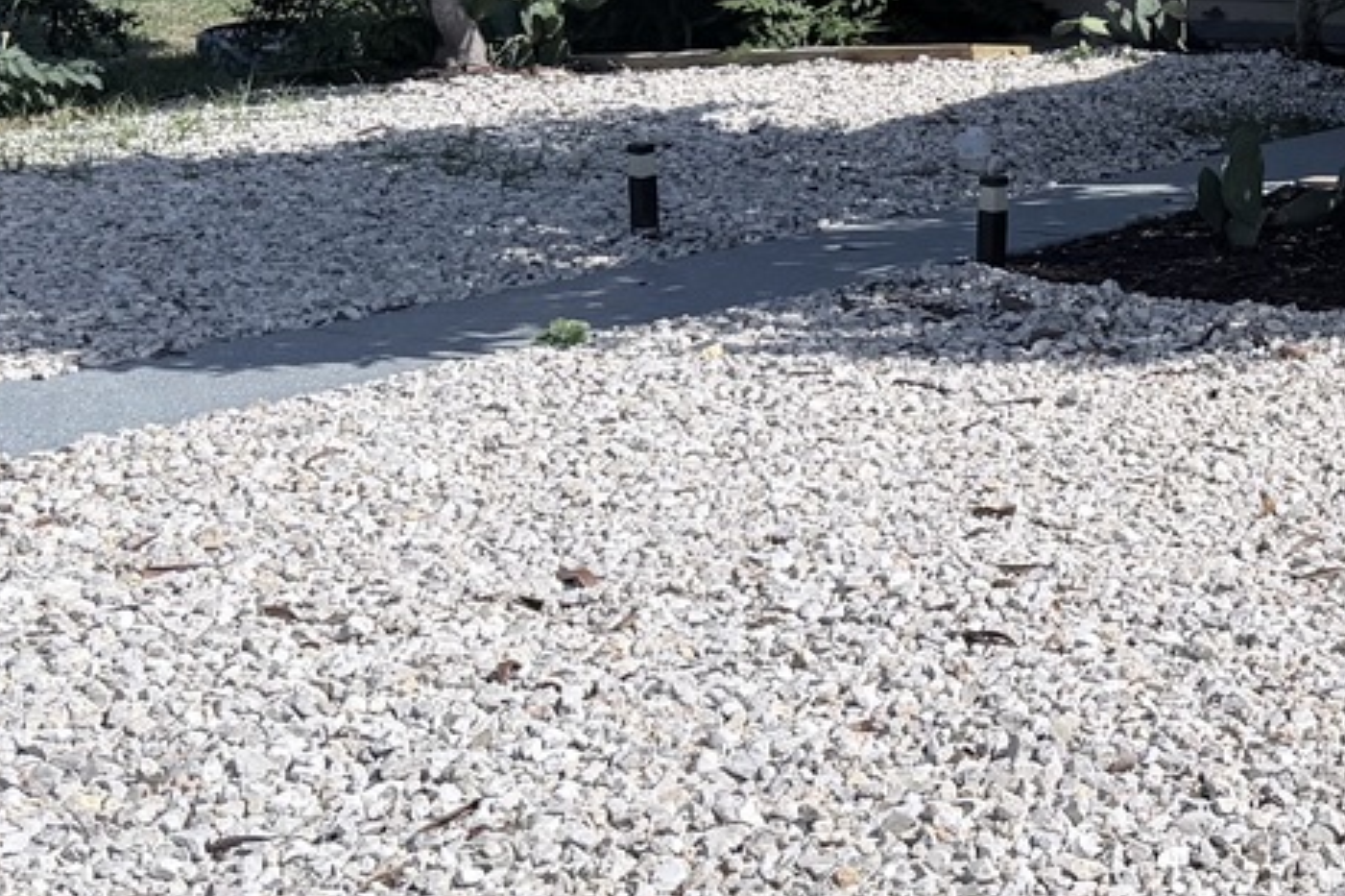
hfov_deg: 23.7
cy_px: 95
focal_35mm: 77
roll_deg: -0.9
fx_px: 2876
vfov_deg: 17.5
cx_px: 1662
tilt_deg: -4.0
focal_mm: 6.76
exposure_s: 1/7353
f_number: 1.78
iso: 80
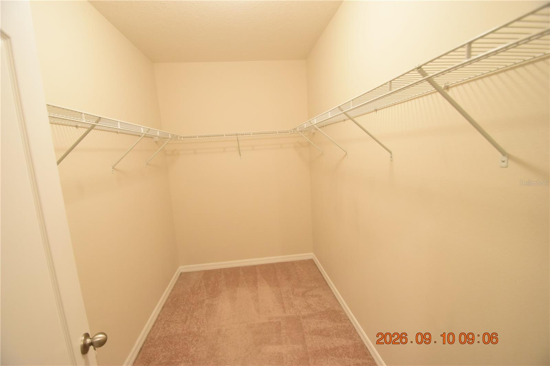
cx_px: 275
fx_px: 229
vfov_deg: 77.3
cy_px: 183
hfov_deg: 100.4
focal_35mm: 15
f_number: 3.5
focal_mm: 10
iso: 1800
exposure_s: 1/60
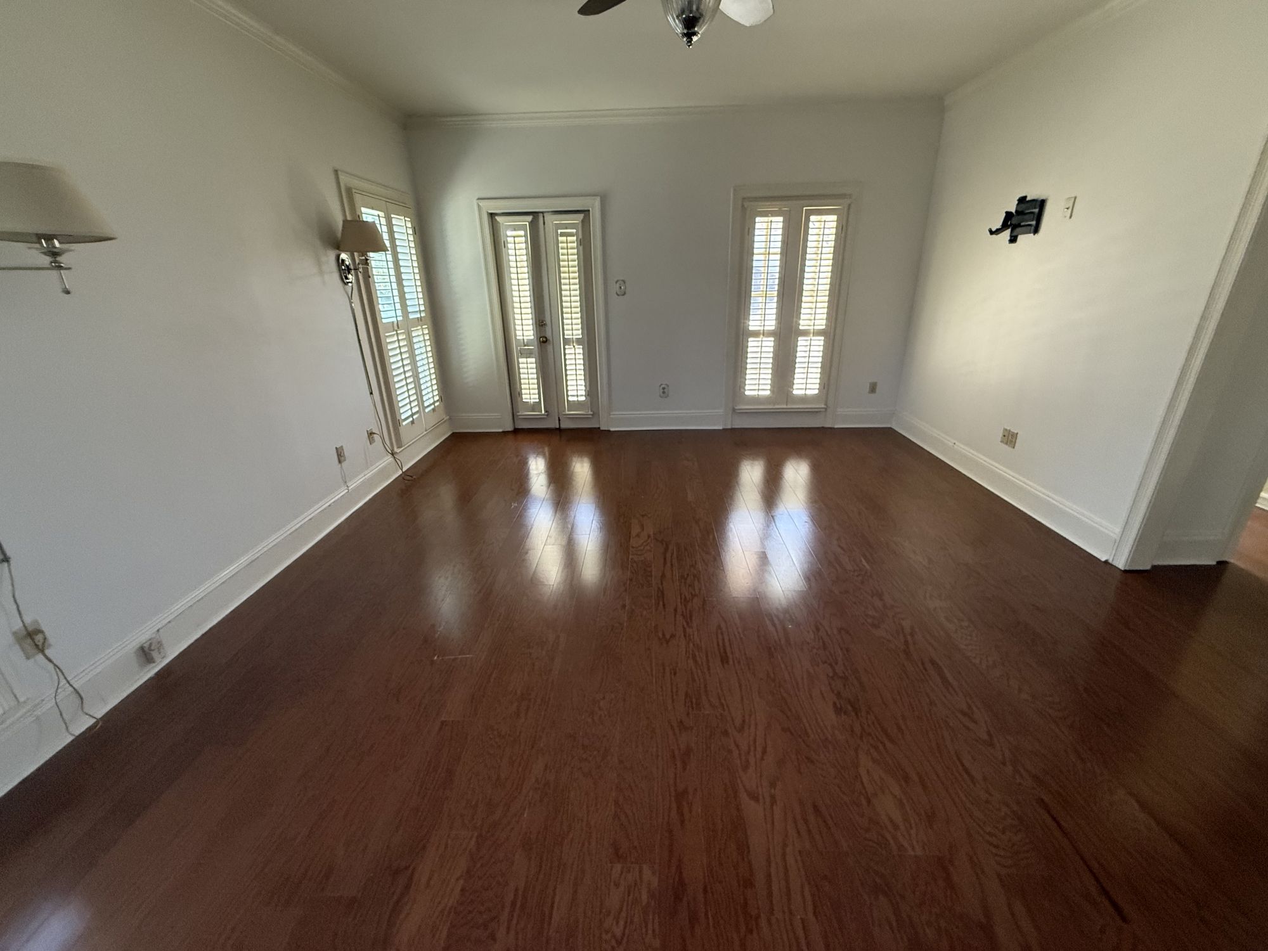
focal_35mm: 14
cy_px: 476
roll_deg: +1.4
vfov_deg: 85.7
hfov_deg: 102.1
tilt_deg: -19.6
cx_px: 634
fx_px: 513
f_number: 2.2
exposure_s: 1/79
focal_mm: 2.22
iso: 320
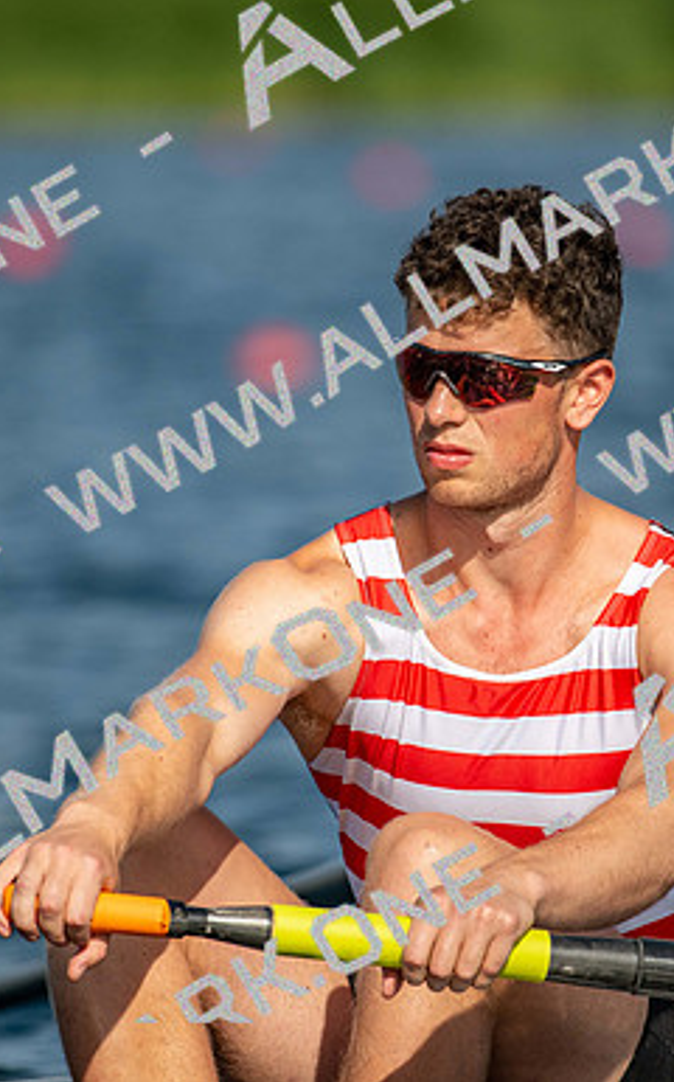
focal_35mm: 615
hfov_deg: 2.1
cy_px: 541
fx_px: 18109
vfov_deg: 3.4
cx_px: 393
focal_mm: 400
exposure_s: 1/6400
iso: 500
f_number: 4.5
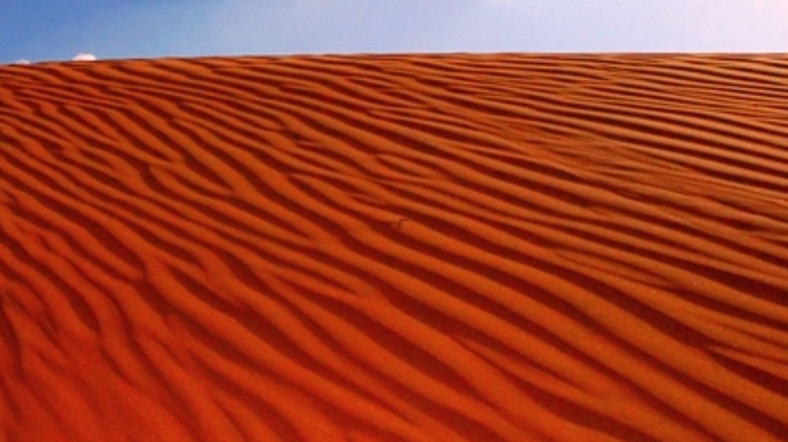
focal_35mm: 55
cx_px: 182
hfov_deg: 36.8
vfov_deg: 21.2
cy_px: 29
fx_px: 1148
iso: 1000
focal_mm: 22
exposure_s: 1/6400
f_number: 9
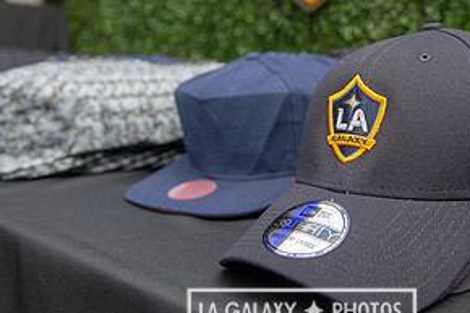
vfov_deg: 27.5
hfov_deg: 40.8
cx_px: 301
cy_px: 67
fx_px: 626
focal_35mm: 48
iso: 500
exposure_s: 1/500
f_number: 3.5
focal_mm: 24
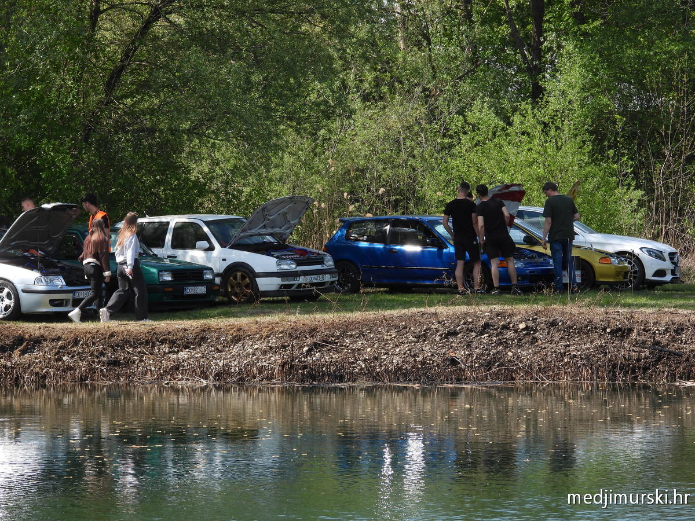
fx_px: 5521
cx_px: 348
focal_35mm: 275
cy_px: 260
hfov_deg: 7.2
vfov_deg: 5.4
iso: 100
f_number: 4.5
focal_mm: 49.5
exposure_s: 1/400
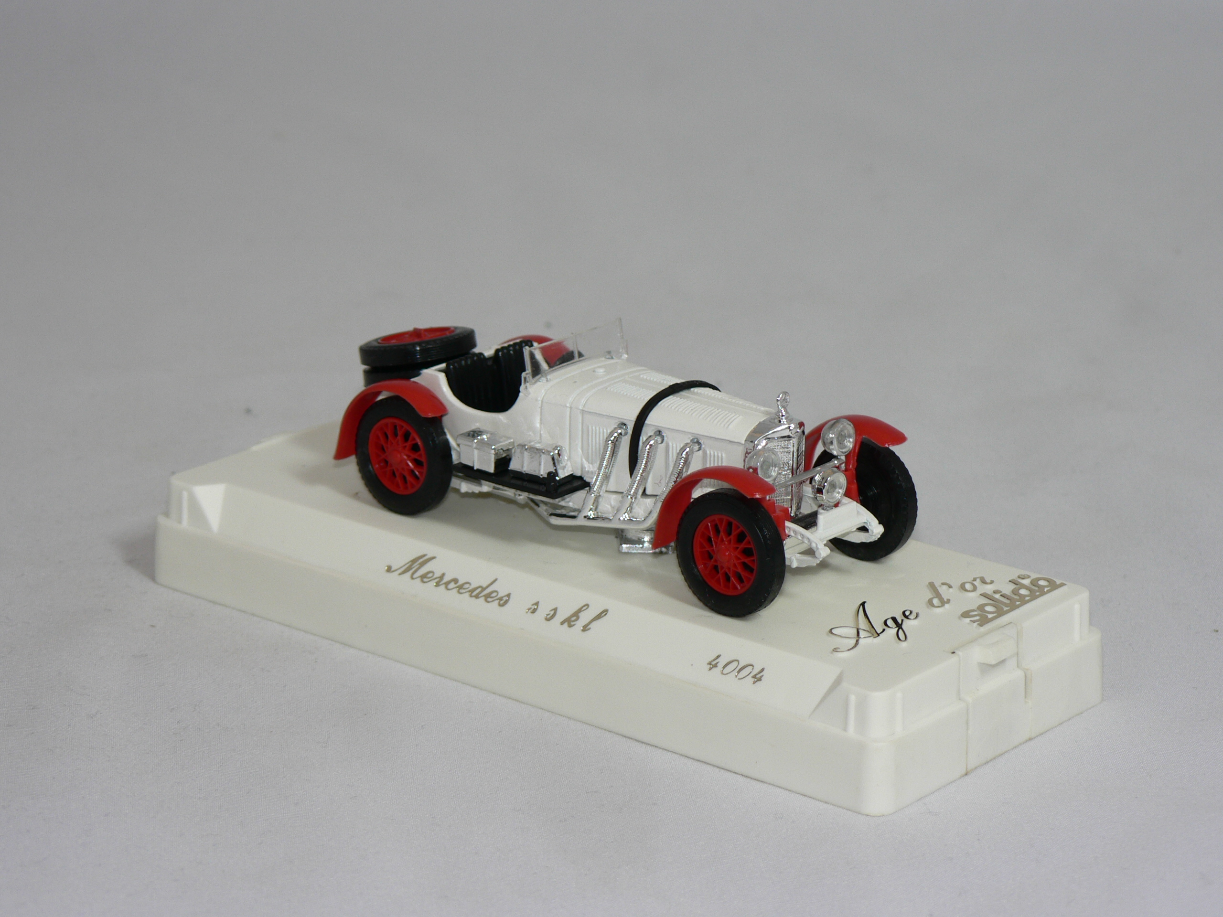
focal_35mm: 112
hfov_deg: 17.6
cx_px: 612
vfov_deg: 13.2
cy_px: 458
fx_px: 3957
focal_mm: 18.6
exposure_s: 1/60
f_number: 3.2
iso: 80
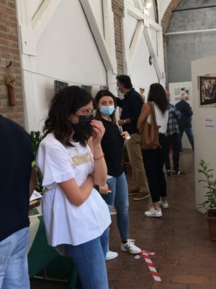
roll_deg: +1.4
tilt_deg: -5.2
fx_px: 367
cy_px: 134
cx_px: 153
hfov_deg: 32.4
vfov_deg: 43.0
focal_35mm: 44
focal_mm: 4.15
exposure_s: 1/100
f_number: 2.2
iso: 40
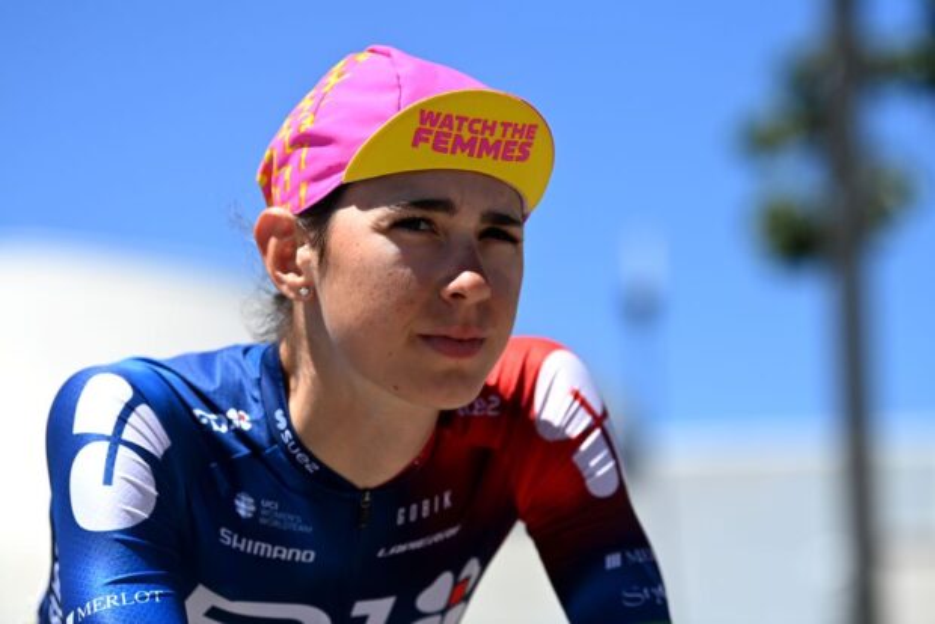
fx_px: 3897
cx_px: 468
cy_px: 312
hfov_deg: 13.7
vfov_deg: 9.2
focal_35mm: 150
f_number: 4
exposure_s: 1/3200
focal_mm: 150
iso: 320
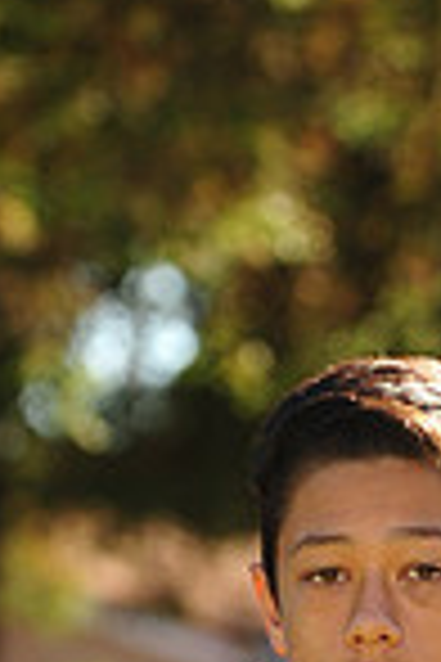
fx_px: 9775
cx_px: 198
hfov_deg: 2.6
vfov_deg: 3.8
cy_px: 1238
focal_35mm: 532
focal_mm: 135
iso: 200
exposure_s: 1/320
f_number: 4.5
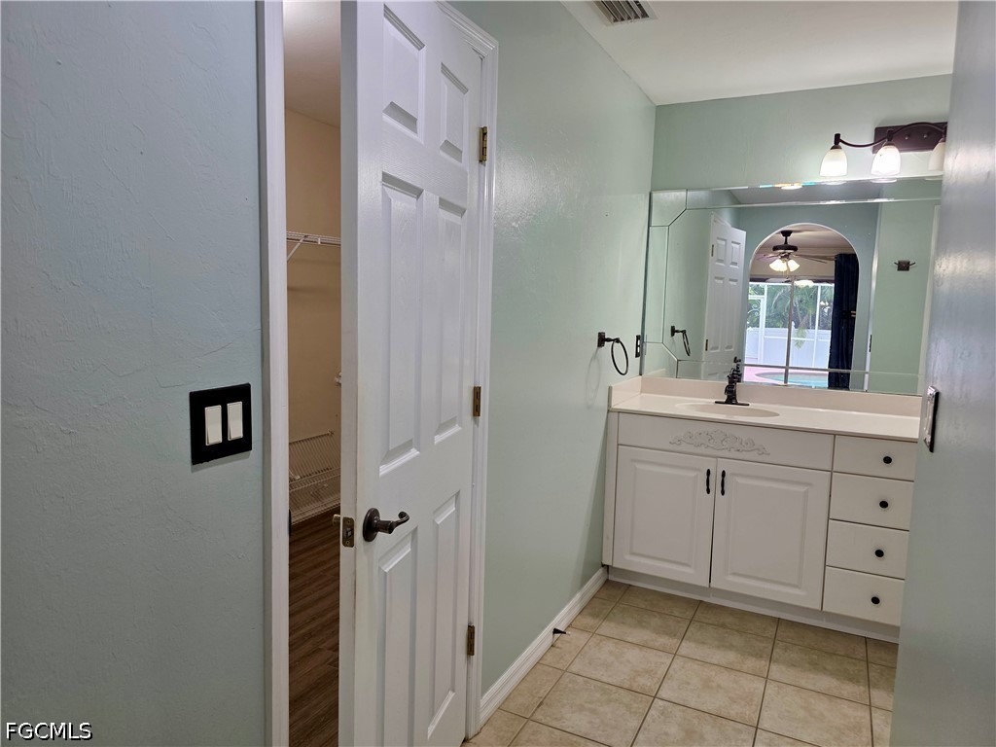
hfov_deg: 73.9
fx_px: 662
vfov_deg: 58.9
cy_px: 374
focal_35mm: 23
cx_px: 498
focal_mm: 6.3
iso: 200
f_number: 1.7
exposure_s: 1/120
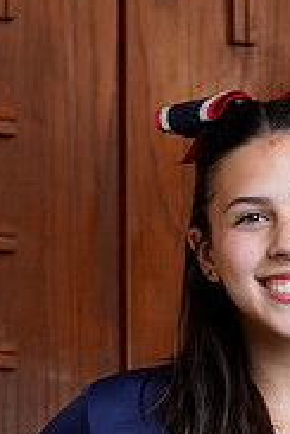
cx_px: 271
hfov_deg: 5.1
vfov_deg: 7.6
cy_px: 579
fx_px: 3250
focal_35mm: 269
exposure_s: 1/250
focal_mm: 85
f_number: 5.6
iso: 200
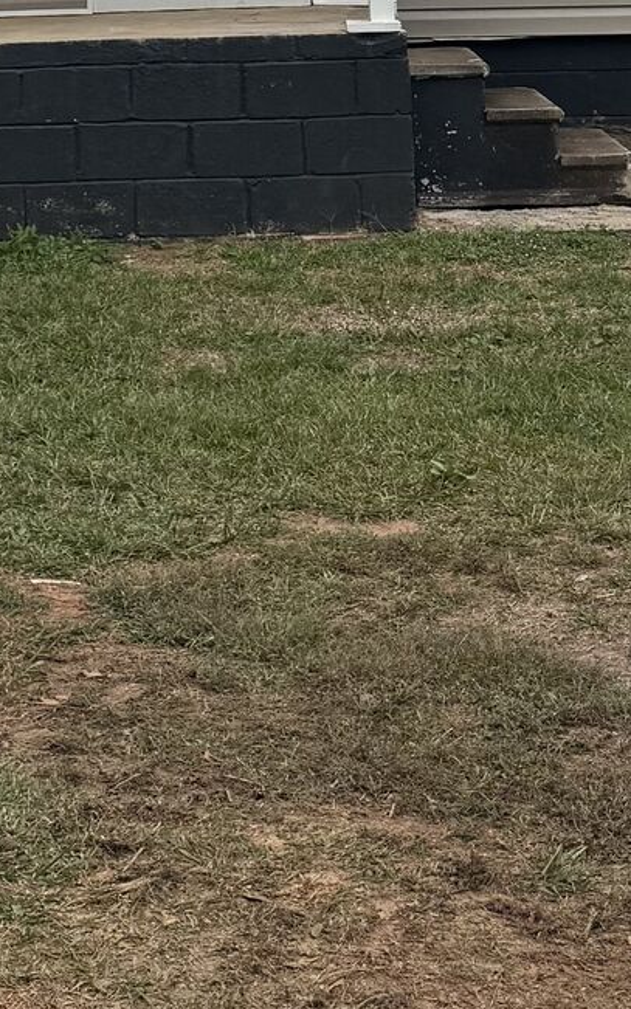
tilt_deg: +10.9
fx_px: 2476
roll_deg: +2.2
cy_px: -498
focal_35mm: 90
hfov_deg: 14.5
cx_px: 138
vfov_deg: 20.0
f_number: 1.78
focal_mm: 6.76
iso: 80
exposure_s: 1/4950
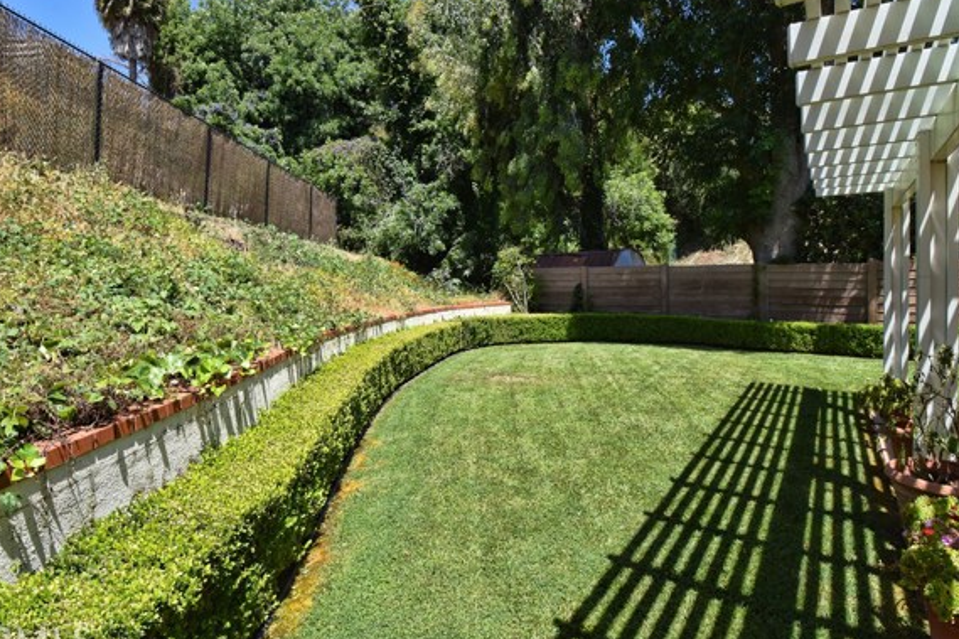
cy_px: 307
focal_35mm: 19
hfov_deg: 88.2
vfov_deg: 65.7
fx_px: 494
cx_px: 458
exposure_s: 1/125
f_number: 14
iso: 250
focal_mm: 11
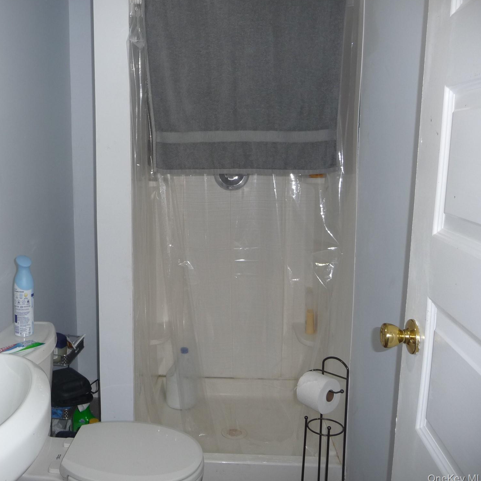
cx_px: 163
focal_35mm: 34
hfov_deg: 47.7
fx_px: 535
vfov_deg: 48.5
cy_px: 238
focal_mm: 4.7
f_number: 3.3
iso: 100
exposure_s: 1/30
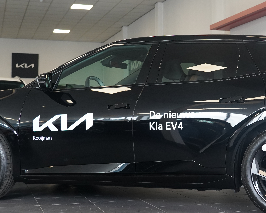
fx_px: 543
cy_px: 94
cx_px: 180
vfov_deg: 22.2
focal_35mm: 69
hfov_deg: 27.3
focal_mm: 34
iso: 2000
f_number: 4.5
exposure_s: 1/60
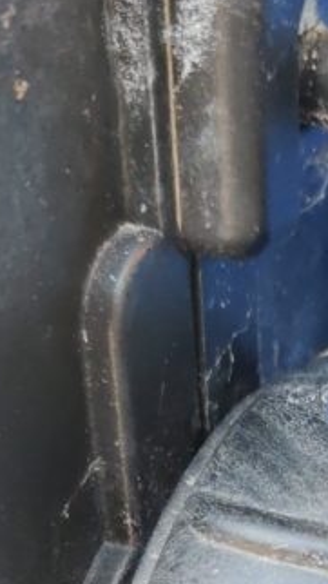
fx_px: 1454
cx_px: 394
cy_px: 691
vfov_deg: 21.2
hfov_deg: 12.6
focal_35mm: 94
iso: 250
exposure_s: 1/100
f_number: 1.65
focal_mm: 4.75
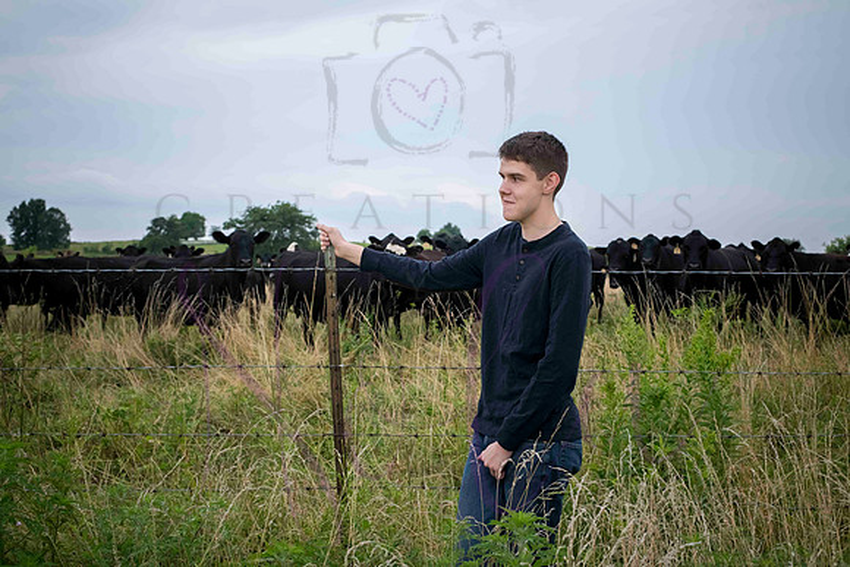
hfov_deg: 39.6
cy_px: 284
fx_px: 1181
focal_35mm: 50
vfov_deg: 27.0
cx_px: 425
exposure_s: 1/320
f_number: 7.1
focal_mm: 50
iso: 640
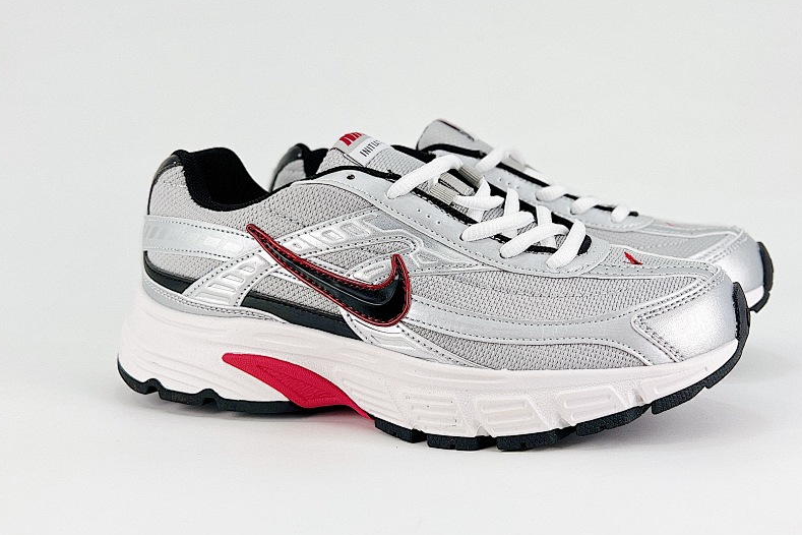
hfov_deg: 51.9
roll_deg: +0.8
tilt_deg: -8.7
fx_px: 824
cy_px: 269
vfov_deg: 35.9
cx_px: 404
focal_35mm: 37
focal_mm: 5.7
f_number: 1.5
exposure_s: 1/1068
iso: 50
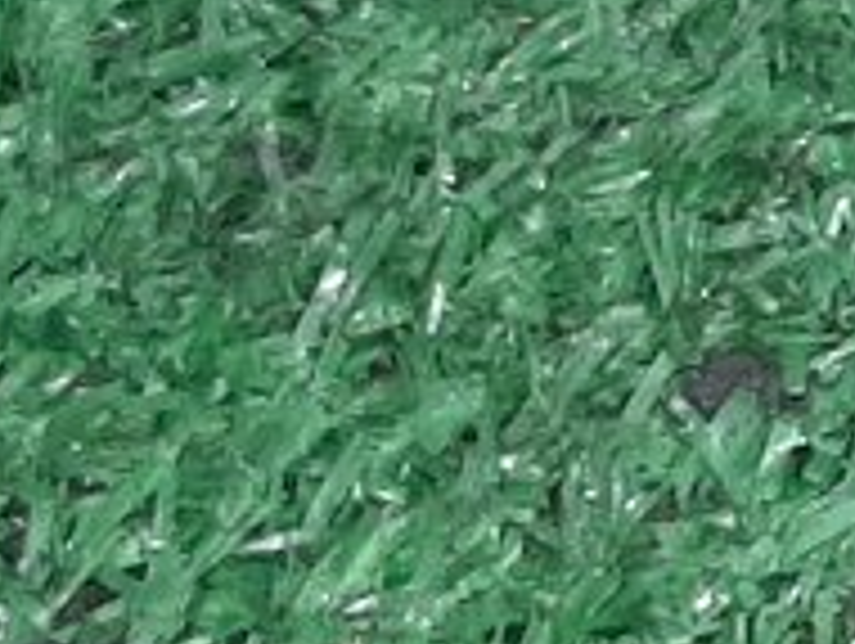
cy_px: 176
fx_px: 4872
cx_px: 1454
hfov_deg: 9.6
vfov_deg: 7.6
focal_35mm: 197
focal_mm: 3.93
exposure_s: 1/50
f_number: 1.7
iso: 180
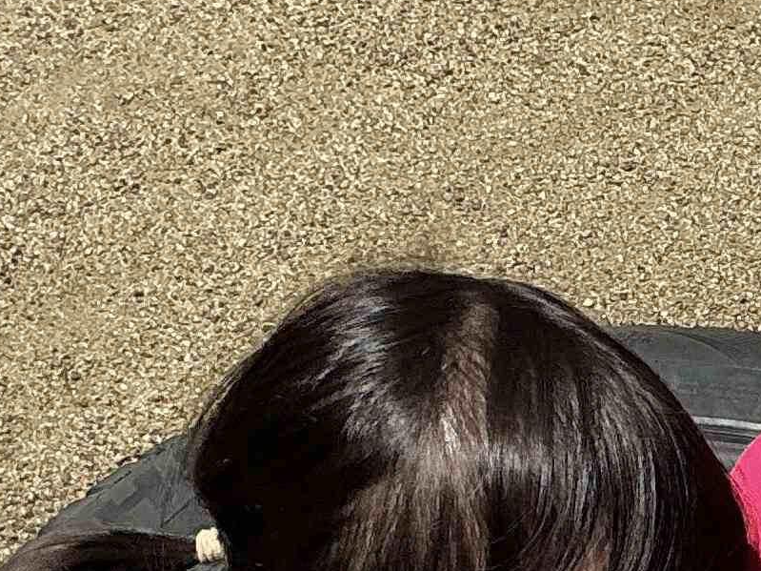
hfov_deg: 19.8
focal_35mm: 96
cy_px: 902
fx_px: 2110
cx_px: 761
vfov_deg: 14.2
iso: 25
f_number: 1.8
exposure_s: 1/3788
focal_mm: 3
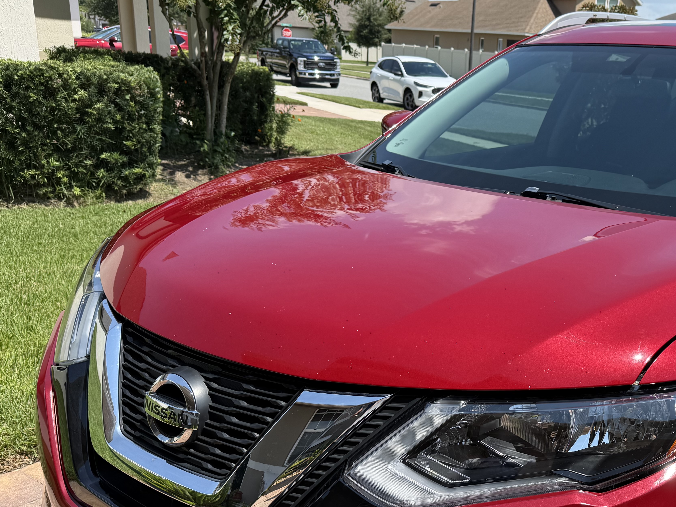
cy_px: 345
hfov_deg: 43.9
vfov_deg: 34.8
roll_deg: -5.3
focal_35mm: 41
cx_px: 526
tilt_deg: -20.9
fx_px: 801
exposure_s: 1/3021
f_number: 1.78
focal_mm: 6.76
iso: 80
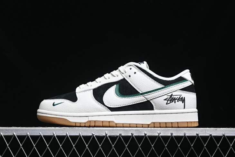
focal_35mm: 75
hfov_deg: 27.0
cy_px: 78
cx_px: 118
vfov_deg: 18.2
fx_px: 489
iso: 160
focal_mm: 50
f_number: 6.3
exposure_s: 1/60
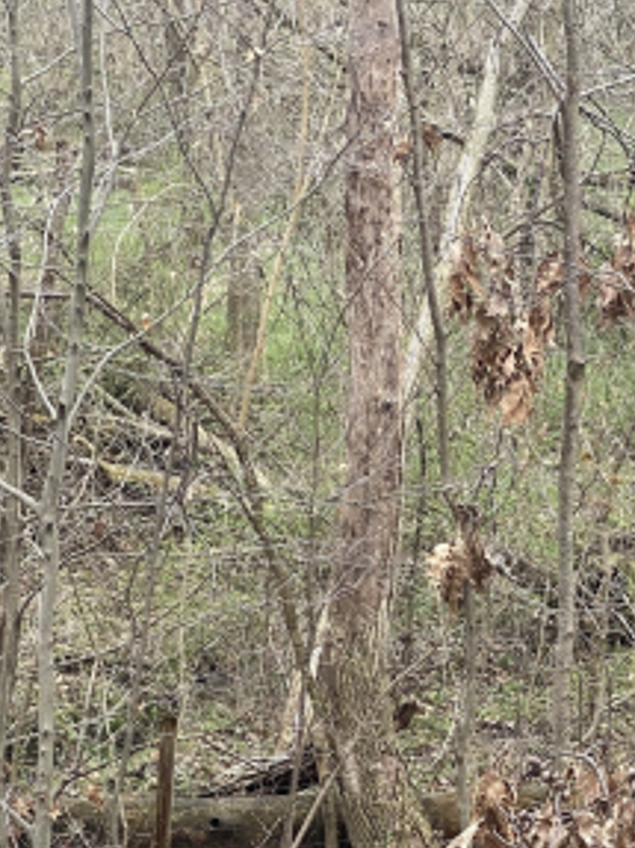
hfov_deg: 12.2
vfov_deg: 16.0
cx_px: 437
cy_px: 838
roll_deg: -4.0
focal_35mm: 121
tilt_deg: -19.8
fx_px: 2962
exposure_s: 1/122
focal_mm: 6
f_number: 2
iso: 25
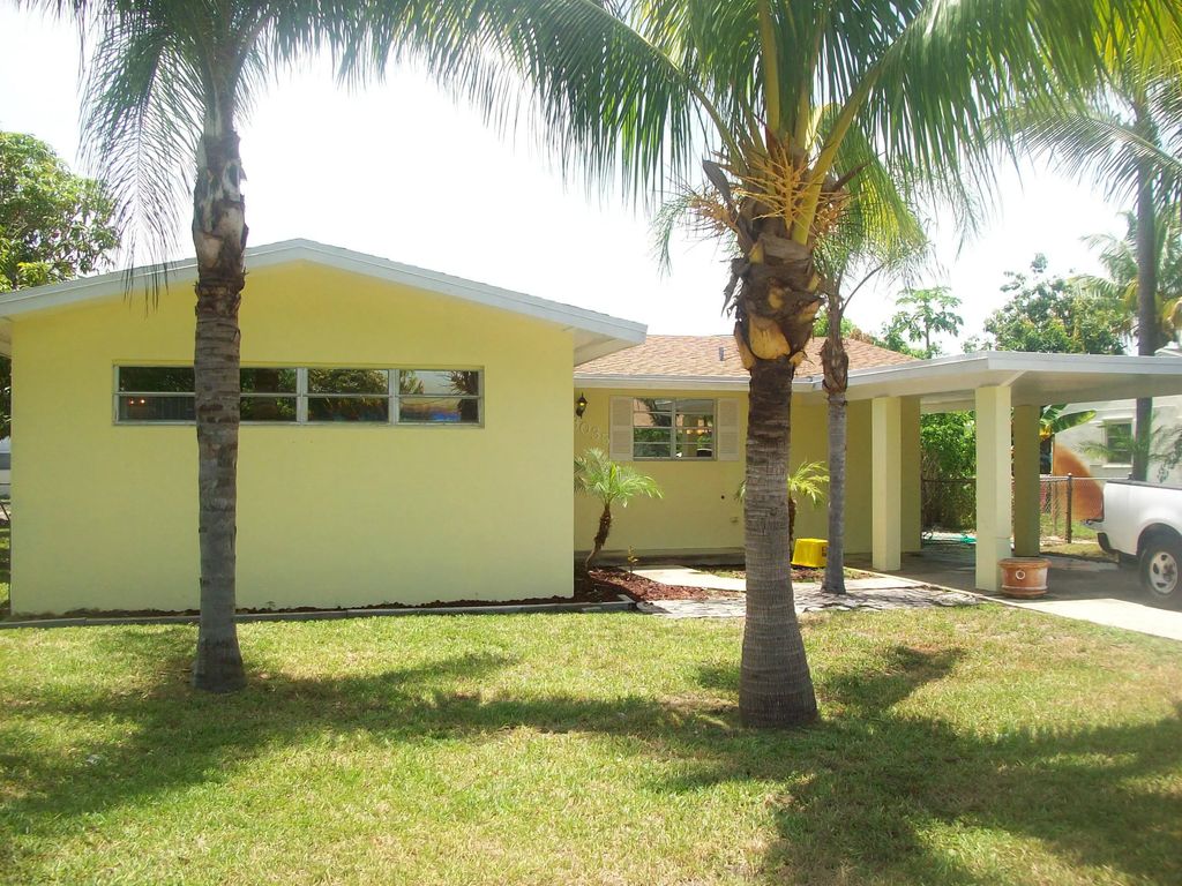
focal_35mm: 34
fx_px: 1161
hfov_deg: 54.0
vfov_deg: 41.8
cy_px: 443
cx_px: 591
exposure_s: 1/639
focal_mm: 5.7
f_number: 2.8
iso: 80
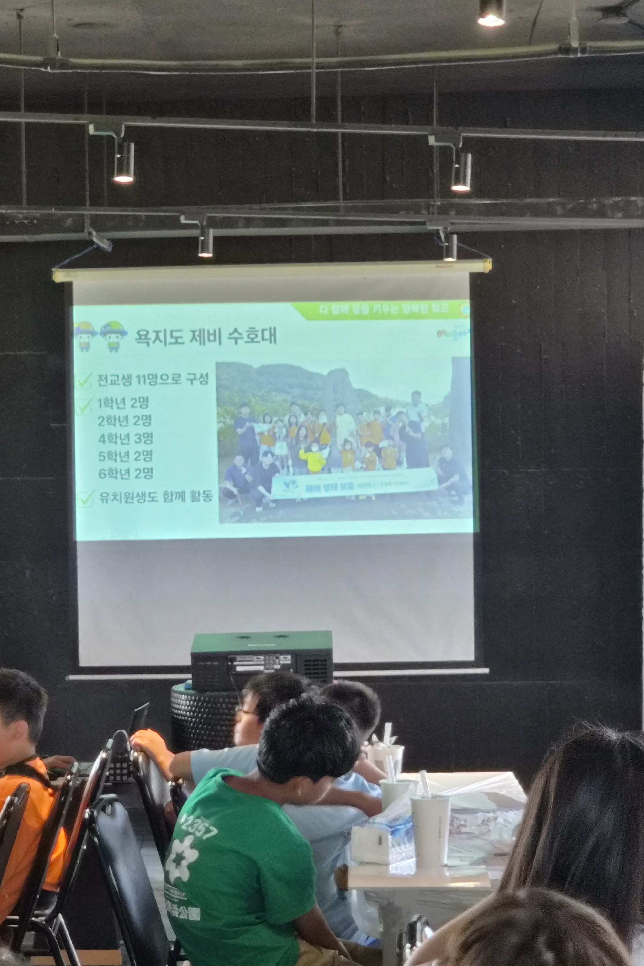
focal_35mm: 96
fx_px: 2576
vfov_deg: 21.2
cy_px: 484
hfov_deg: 14.2
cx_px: 187
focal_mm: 7
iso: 250
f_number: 2.4
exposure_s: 1/120
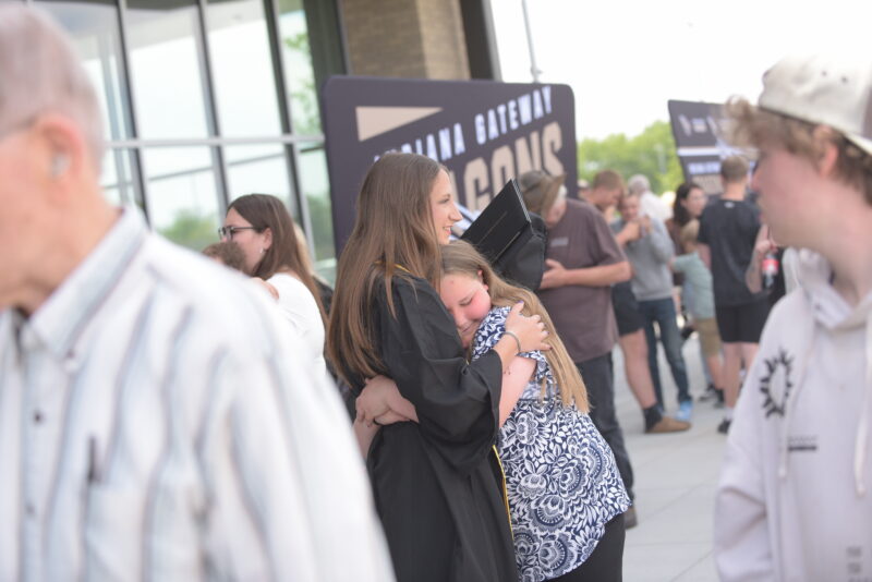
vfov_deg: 19.5
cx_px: 436
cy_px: 291
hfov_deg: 28.8
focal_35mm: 70
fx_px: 1696
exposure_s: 1/1000
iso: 400
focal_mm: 70
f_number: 4
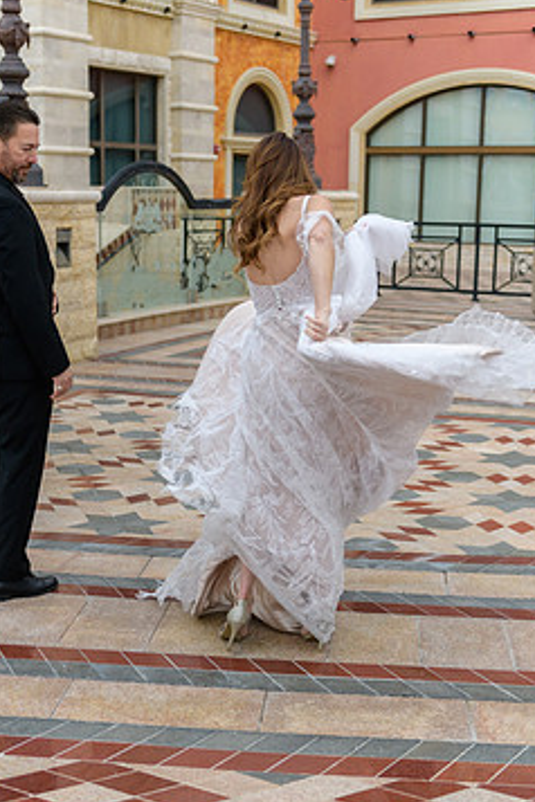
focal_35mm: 53
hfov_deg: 25.5
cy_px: 436
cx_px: 238
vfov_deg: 37.5
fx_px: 1181
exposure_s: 1/3200
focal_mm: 42
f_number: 2.8
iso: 400
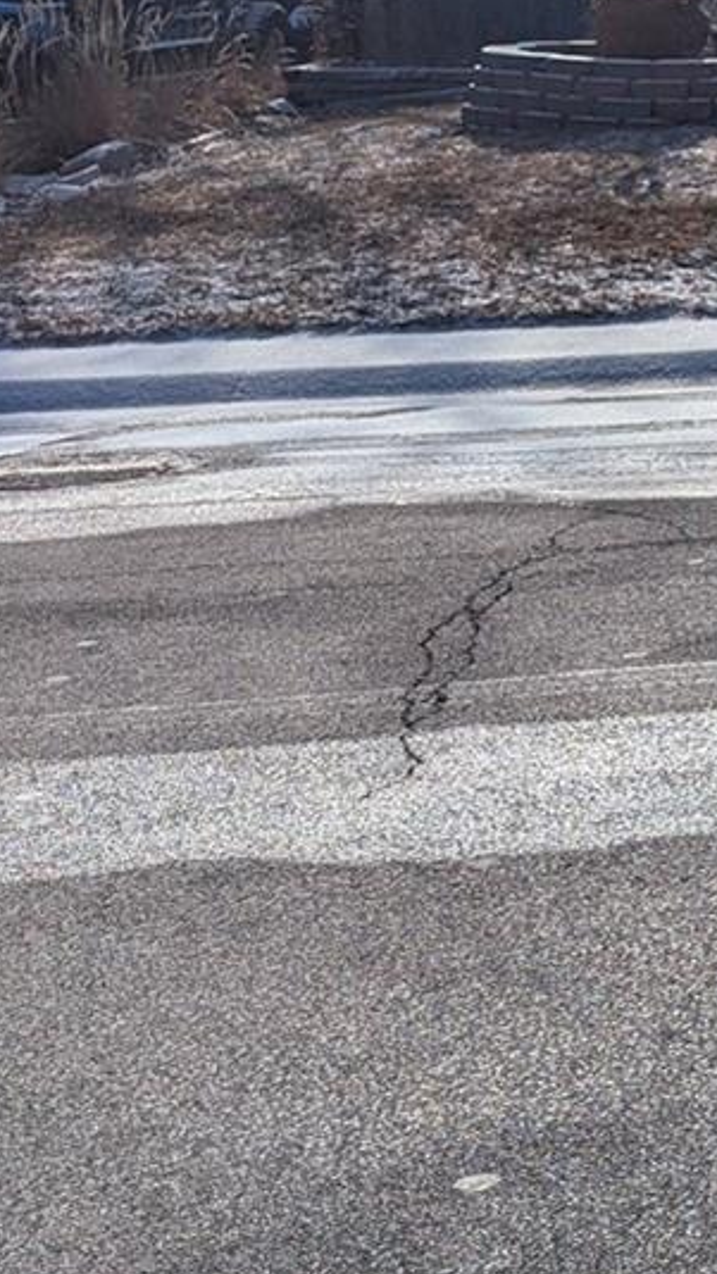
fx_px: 2636
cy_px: -7
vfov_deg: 25.8
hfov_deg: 12.3
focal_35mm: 78
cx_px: 1729
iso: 44
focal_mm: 6.81
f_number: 1.85
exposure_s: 1/7092
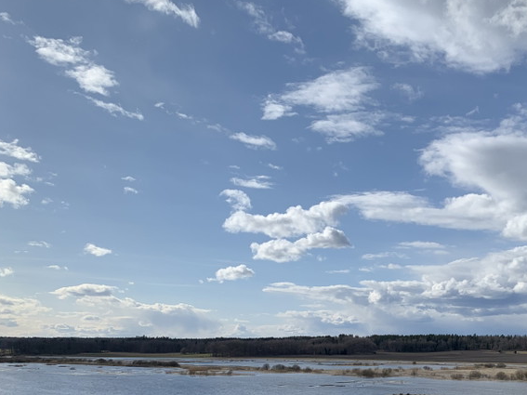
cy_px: 292
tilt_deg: +4.3
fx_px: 670
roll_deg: -0.2
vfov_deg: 32.3
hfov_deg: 41.2
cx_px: 418
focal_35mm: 44
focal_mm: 4.25
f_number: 1.8
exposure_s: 1/5128
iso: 25
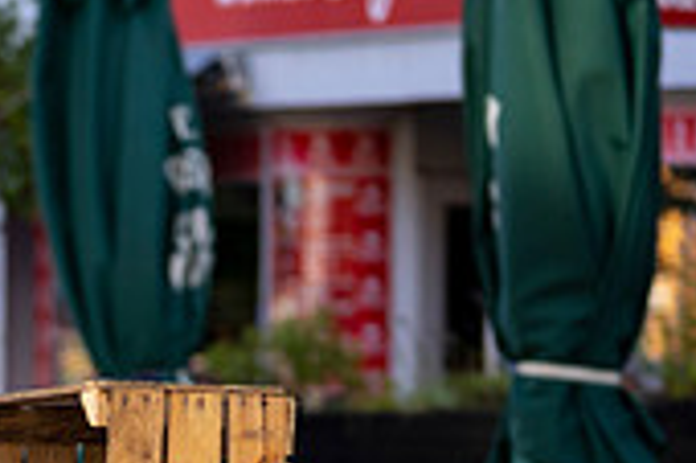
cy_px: 752
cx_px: -229
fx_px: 6490
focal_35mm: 336
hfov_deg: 6.1
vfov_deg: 4.1
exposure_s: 1/1000
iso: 200
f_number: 2.8
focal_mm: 96
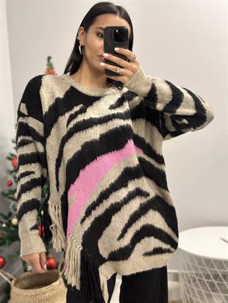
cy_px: 152
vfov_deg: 39.6
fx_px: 421
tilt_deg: -25.4
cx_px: 114
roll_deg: +3.2
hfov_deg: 30.3
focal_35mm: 48
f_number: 1.78
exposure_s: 1/50
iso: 200
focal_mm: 6.86
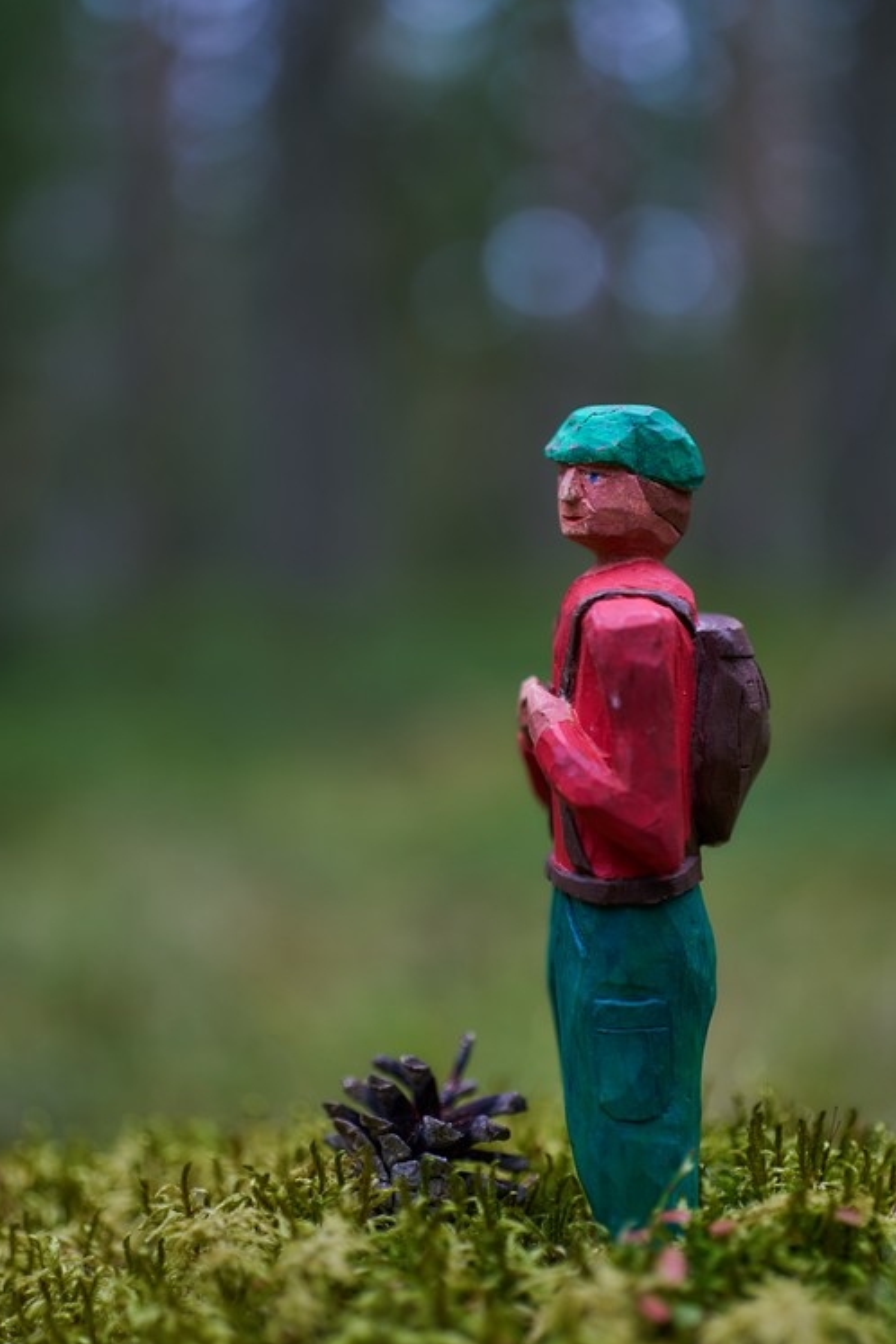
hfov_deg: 29.9
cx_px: 482
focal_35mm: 45
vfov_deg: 43.6
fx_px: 1680
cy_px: 660
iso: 100
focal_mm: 35
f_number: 1.8
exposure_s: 1/200
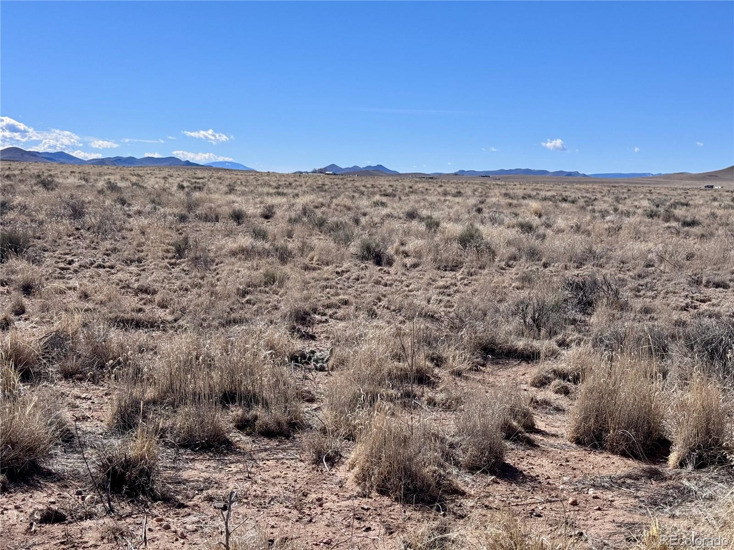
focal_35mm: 48
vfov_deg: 30.3
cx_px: 367
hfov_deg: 39.7
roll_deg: -2.2
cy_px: 275
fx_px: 1018
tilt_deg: -5.8
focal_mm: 6.76
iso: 64
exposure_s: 1/7092
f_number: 1.78
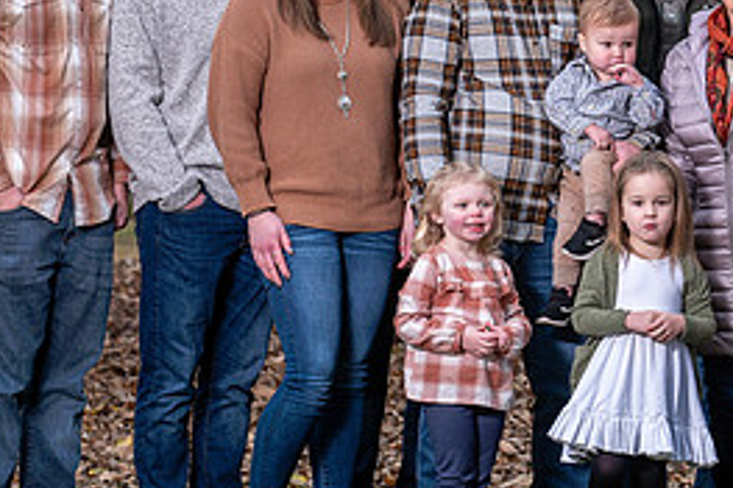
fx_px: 5616
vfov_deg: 5.0
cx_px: 635
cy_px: 152
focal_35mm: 276
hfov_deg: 7.5
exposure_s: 1/125
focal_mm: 125
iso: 200
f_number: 4
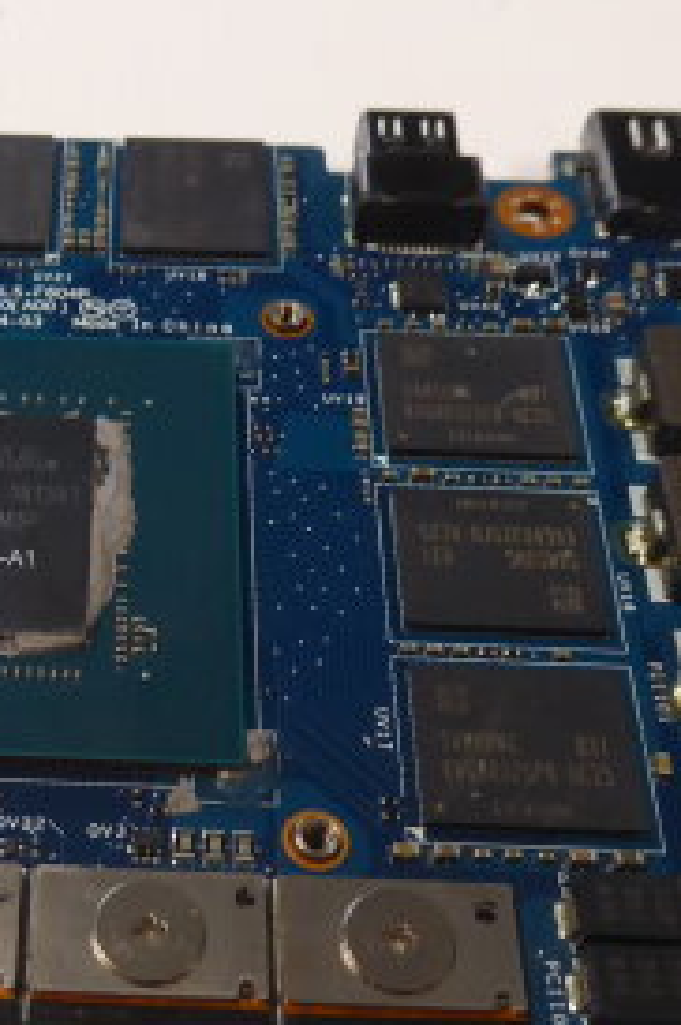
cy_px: 673
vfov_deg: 34.8
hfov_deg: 22.8
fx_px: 1621
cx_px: 7
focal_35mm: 57
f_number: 3.3
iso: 400
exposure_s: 1/60
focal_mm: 4.3
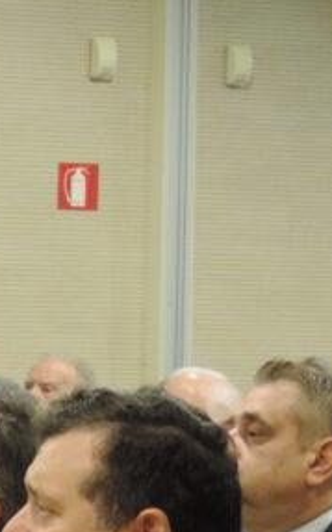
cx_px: -560
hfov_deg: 5.5
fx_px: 3291
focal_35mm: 227
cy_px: 665
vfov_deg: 9.1
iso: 800
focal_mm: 10.7
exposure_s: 1/15
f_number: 3.7
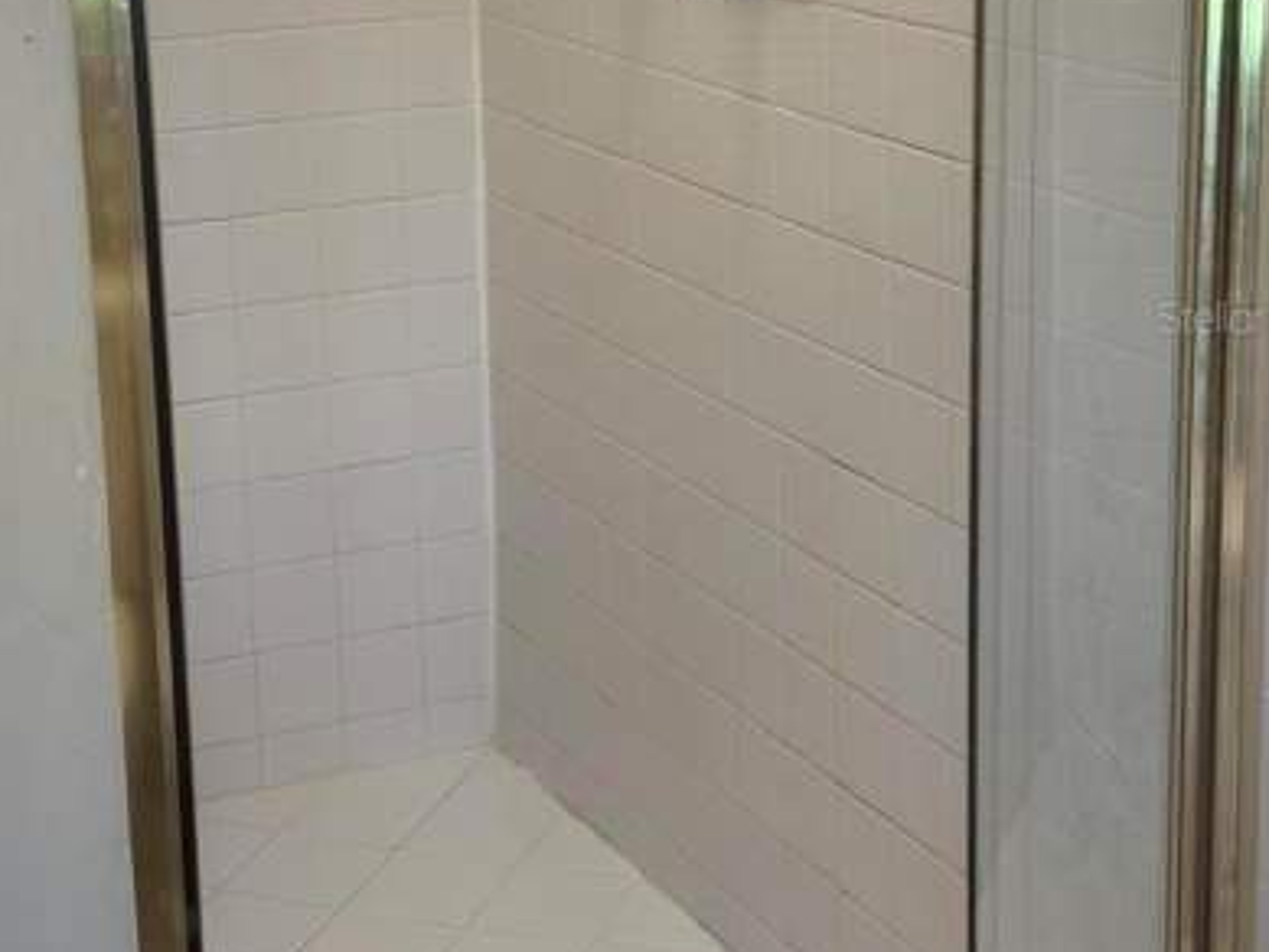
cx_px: 568
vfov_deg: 18.6
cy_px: 316
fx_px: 2897
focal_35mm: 79
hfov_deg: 24.7
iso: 160
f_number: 1.78
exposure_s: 1/120
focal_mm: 6.86
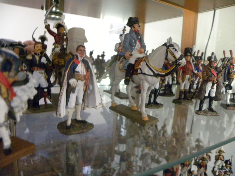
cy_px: 88
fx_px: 177
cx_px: 118
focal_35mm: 26
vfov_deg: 53.1
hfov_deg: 67.3
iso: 673
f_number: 2.8
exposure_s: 1/9.5
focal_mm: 4.6
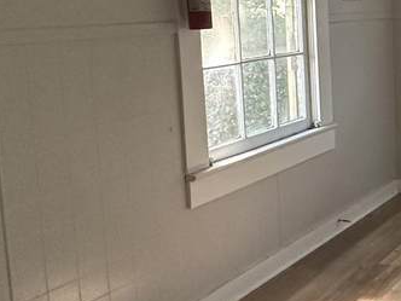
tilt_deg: -4.5
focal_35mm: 54
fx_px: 626
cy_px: 57
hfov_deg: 26.3
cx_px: 595
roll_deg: -0.8
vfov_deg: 26.5
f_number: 2.2
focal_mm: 2.22
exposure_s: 1/99
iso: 320
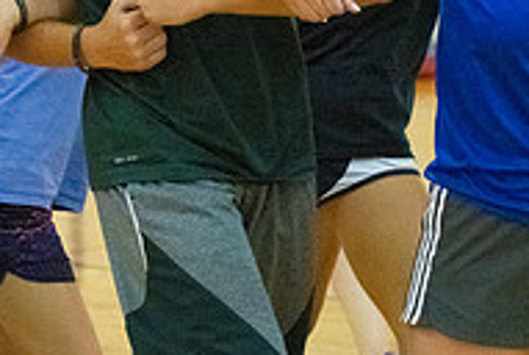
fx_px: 4548
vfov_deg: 4.5
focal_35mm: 309
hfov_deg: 6.6
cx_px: -111
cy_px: 129
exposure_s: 1/640
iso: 6400
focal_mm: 102
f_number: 4.5
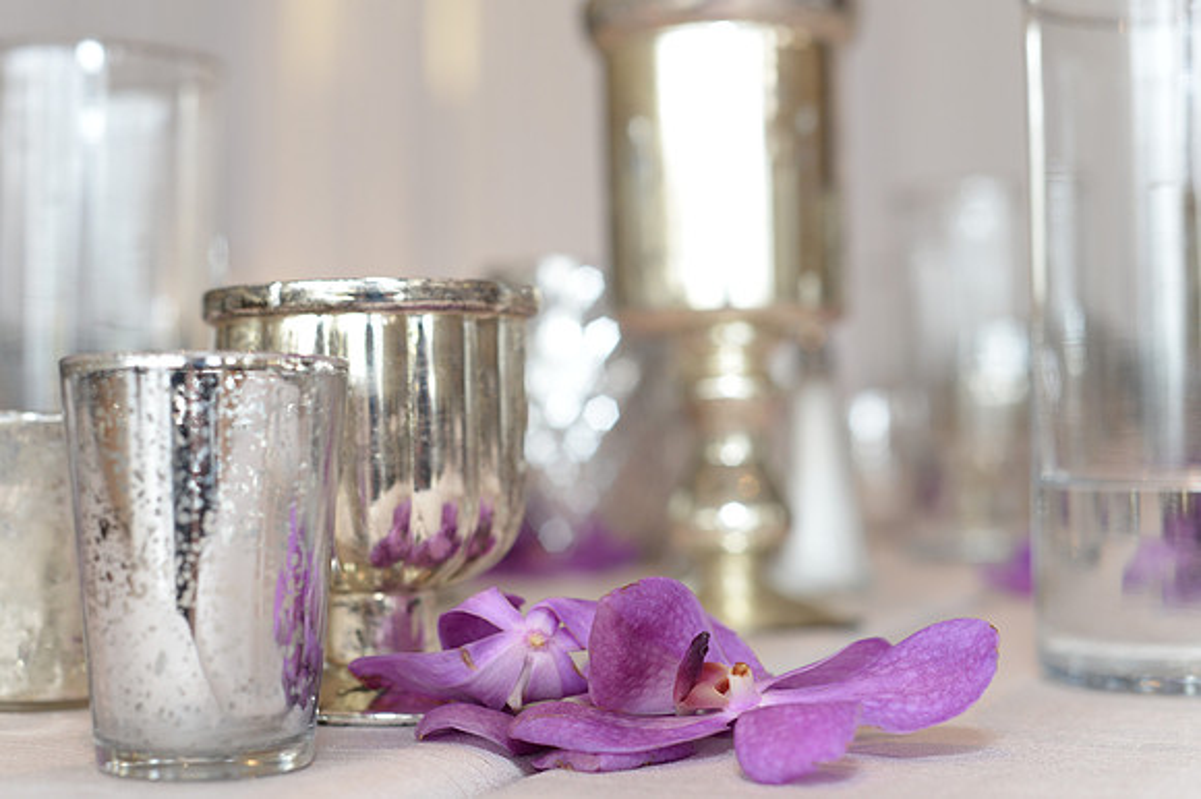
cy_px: 400
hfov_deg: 39.6
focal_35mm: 50
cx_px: 600
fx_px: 1667
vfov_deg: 27.0
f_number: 4.5
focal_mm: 50
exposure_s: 1/160
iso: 640
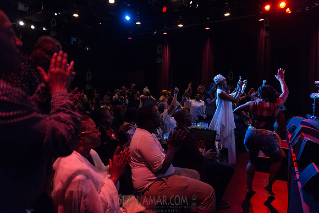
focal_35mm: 24
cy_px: 106
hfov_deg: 73.7
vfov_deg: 53.2
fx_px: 213
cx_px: 160
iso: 4000
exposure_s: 1/125
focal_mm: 24
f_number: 2.8
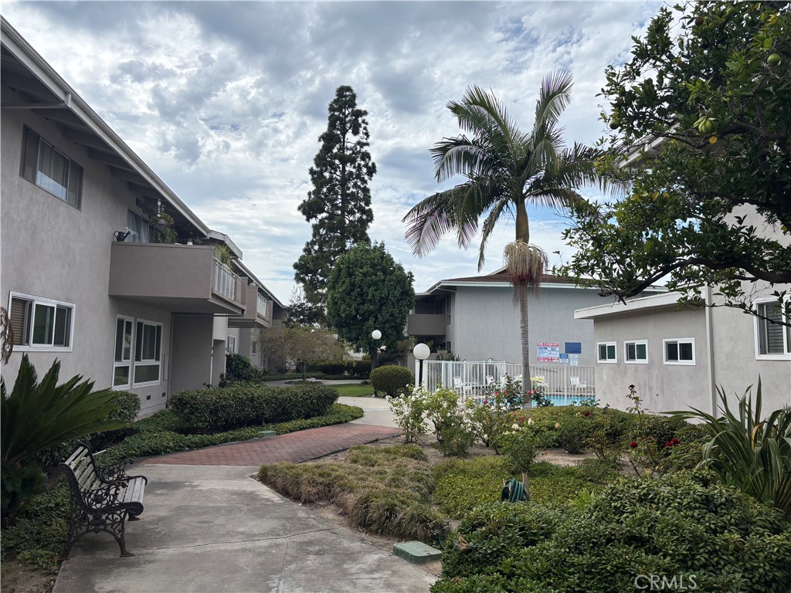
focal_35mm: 26
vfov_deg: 53.1
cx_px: 396
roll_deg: -1.1
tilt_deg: +6.2
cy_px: 296
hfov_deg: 67.3
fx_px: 594
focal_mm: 5.96
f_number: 1.6
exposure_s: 1/4255
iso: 50
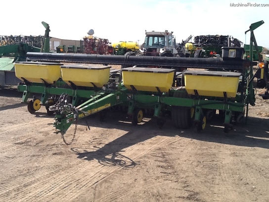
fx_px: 342
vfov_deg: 32.9
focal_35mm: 44
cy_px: 101
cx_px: 134
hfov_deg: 42.9
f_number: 2.4
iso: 40
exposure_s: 1/835
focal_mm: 2.03
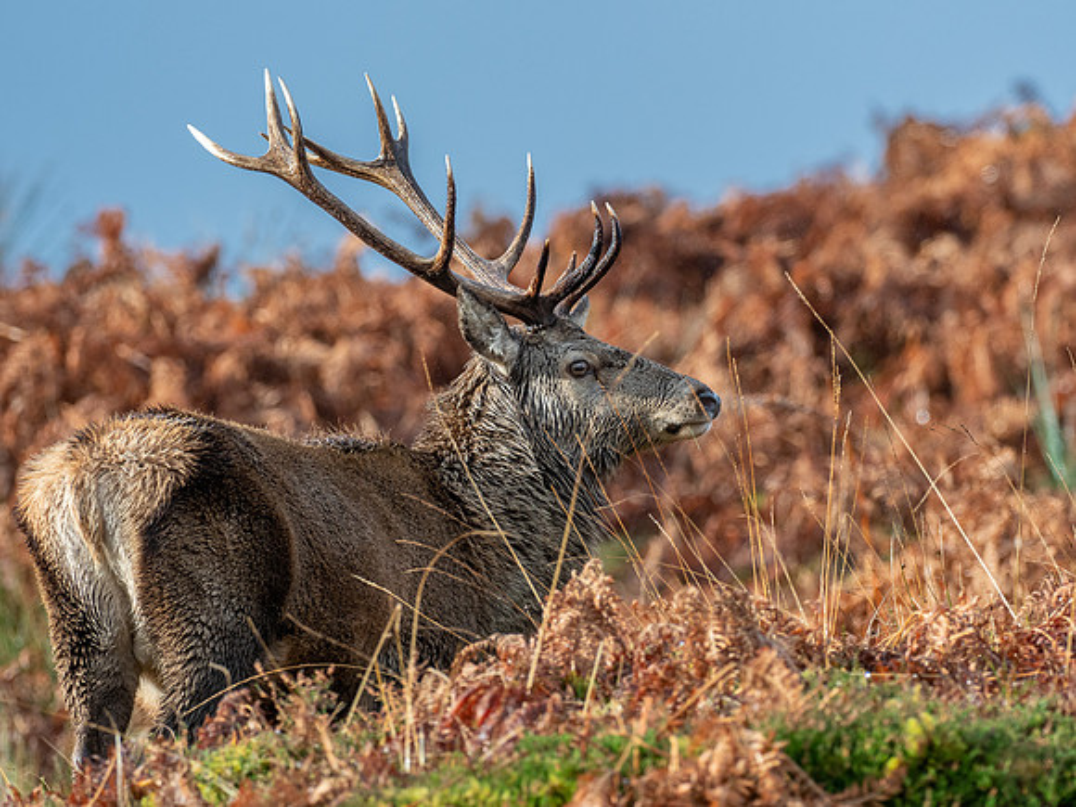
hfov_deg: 3.3
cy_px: 404
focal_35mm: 601
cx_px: 538
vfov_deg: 2.5
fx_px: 18681
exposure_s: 1/640
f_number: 4.5
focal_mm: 300
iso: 400
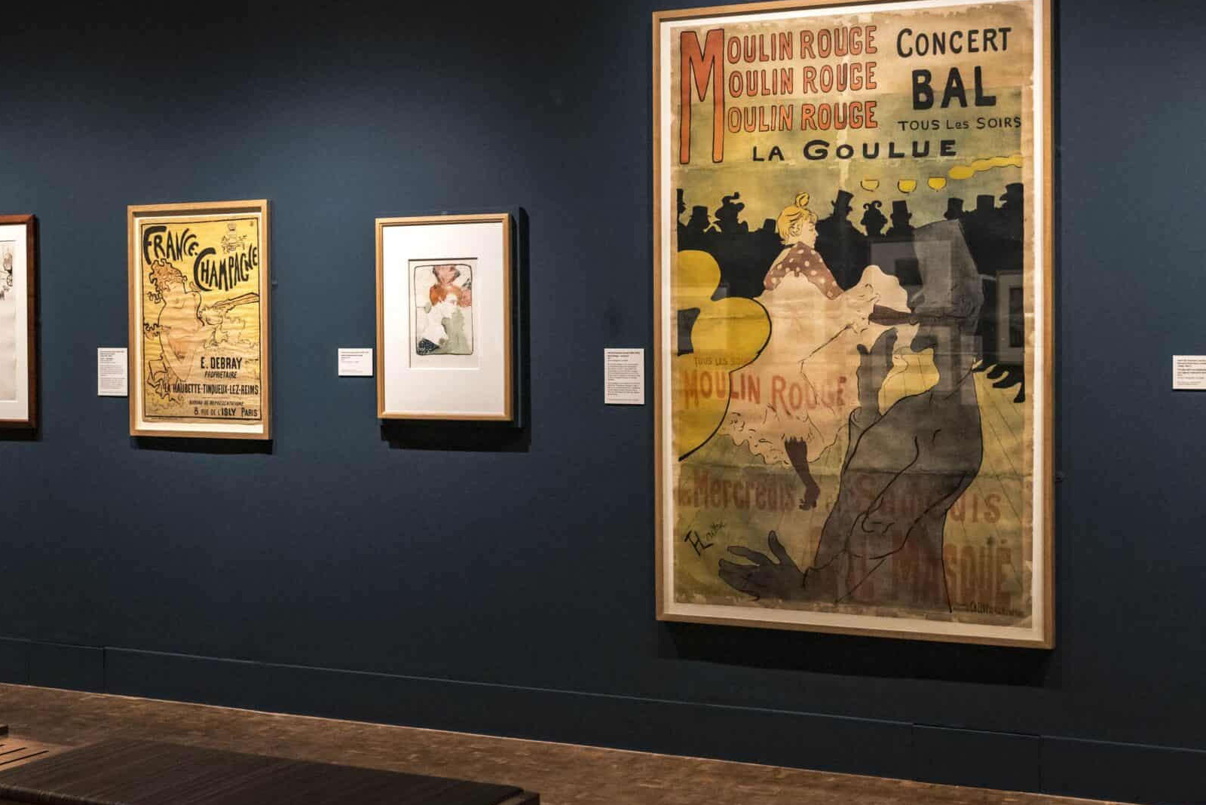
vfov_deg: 24.2
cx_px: 580
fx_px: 1877
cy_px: 335
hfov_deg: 35.6
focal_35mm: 56
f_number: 6.3
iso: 3200
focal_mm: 35
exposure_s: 1/20
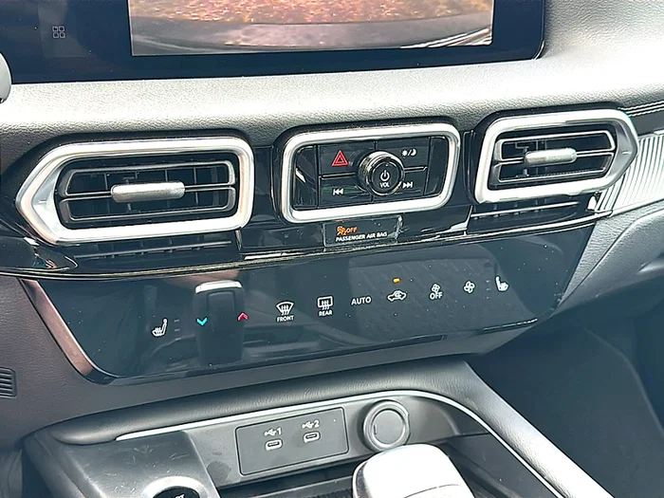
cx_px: 332
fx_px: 691
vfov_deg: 39.7
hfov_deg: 51.4
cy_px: 249
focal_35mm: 36
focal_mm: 6.86
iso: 100
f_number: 1.78
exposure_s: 1/146
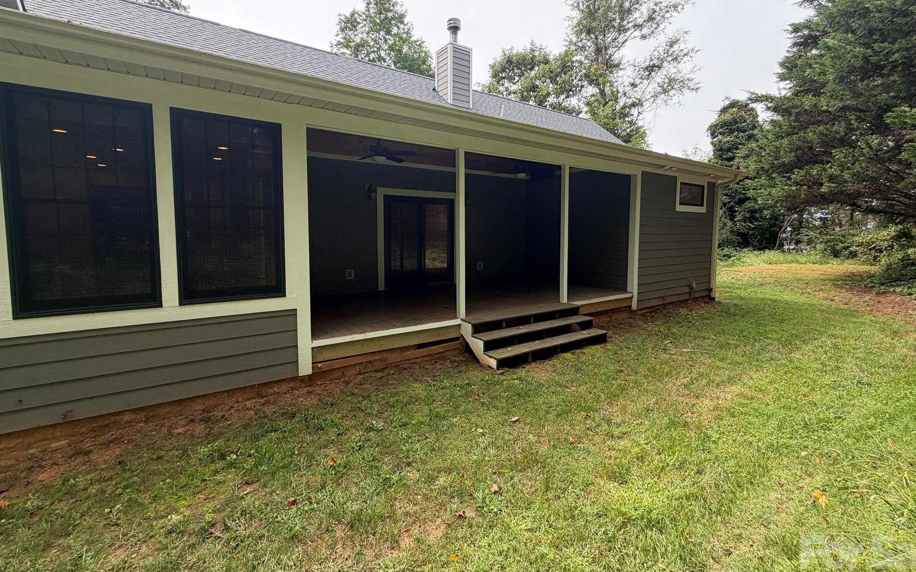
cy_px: 260
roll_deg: -0.1
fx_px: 399
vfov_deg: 71.1
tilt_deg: -5.7
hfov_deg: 97.8
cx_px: 460
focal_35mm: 16
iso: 50
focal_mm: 2.22
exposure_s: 1/186
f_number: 2.2
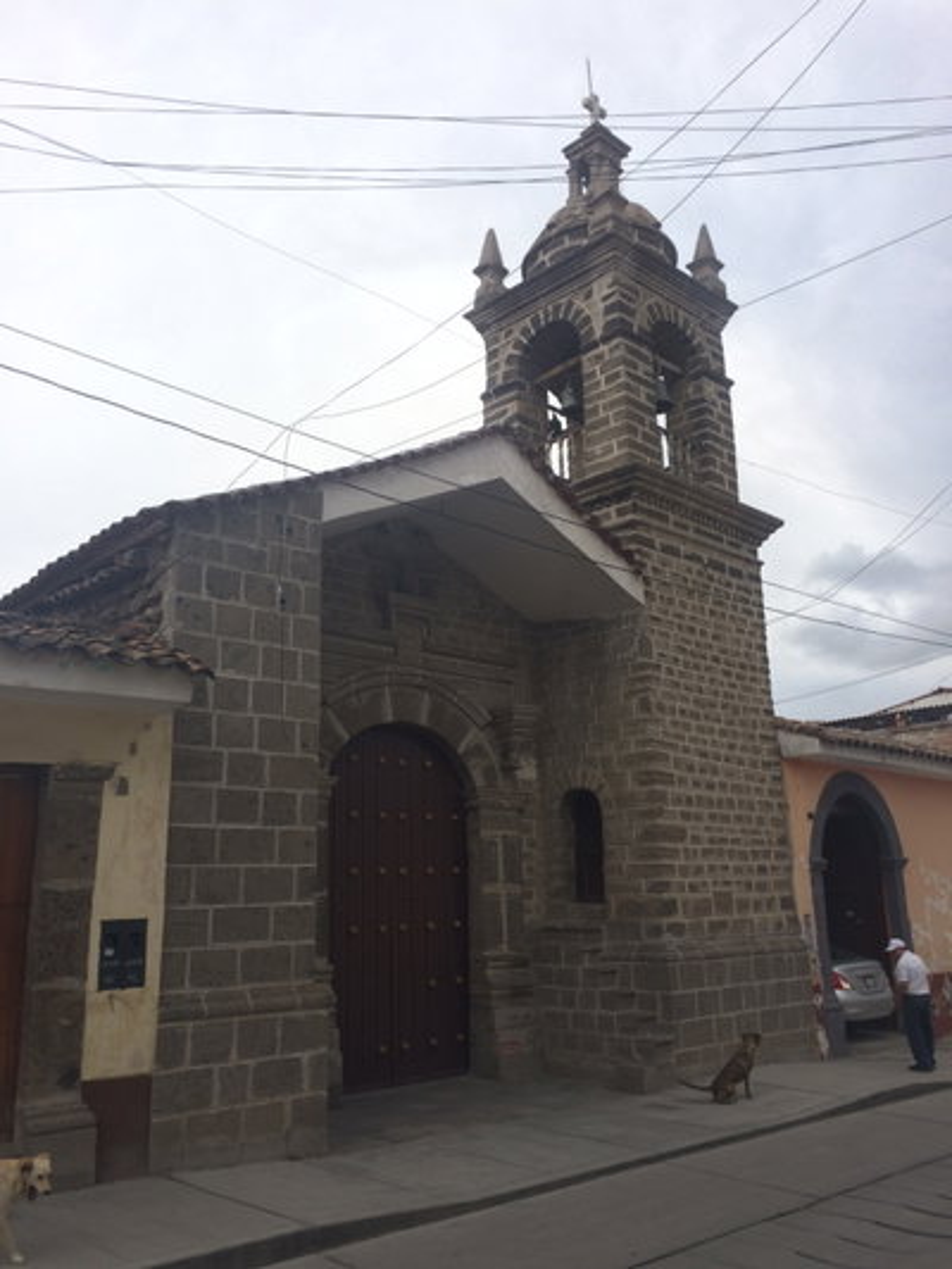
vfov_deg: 61.6
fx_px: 1063
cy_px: 634
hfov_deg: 48.2
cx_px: 476
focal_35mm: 29
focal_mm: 4.15
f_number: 2.2
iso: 32
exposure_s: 1/684
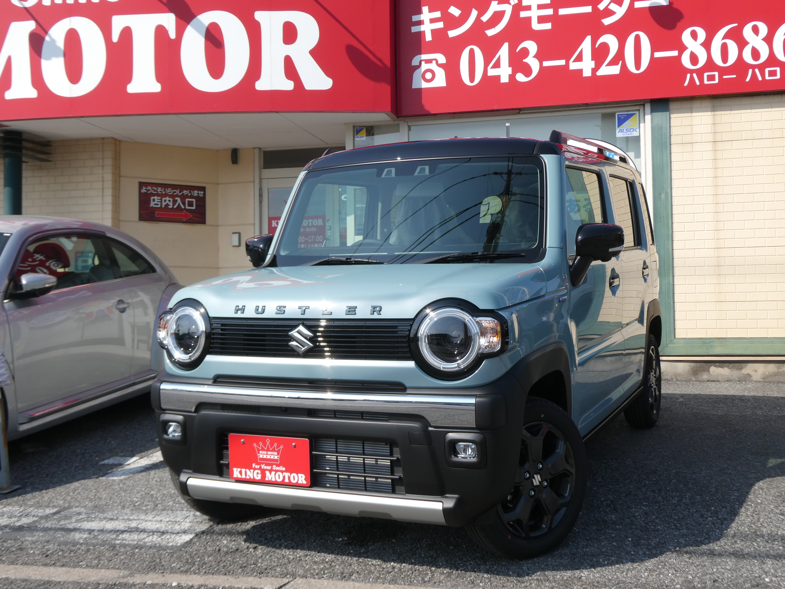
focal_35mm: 37
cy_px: 294
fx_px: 839
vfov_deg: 38.7
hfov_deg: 50.1
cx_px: 392
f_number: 3.7
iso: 80
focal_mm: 6.7
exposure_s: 1/640
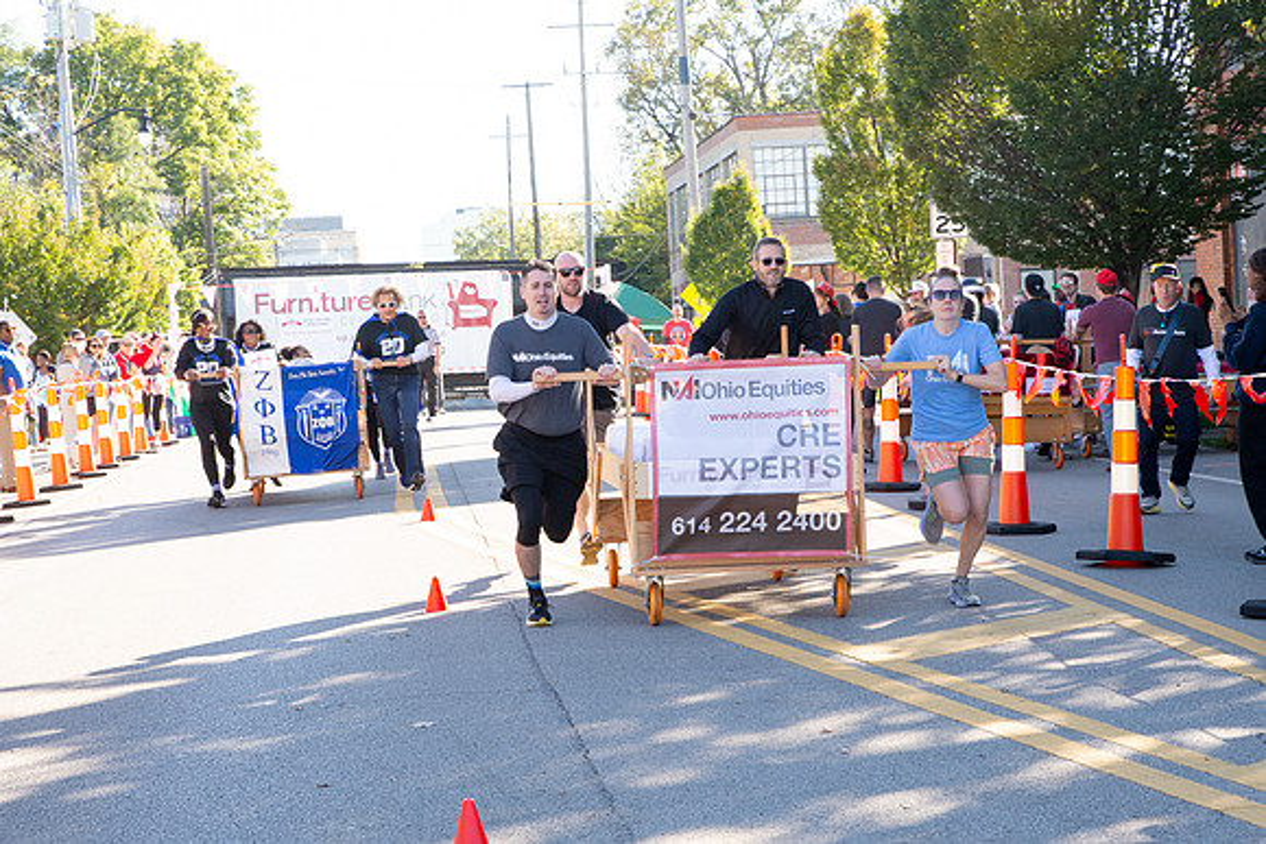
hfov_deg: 25.5
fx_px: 2796
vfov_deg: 17.2
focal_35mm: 79
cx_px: 607
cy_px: 445
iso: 640
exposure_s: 1/200
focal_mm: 58
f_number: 8
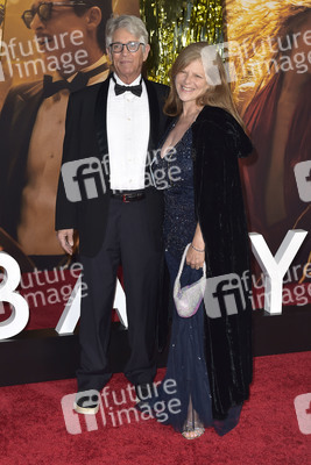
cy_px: 232
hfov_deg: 23.4
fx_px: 751
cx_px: 156
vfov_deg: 34.5
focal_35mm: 58
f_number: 6.3
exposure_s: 1/250
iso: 1000
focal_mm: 58
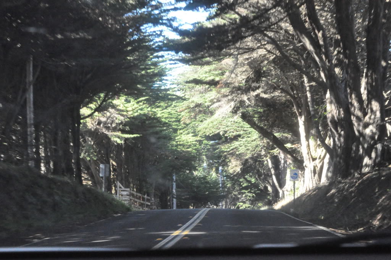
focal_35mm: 105
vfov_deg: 13.0
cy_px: 130
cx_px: 196
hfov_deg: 19.5
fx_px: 1139
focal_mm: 70
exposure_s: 1/50
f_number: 22
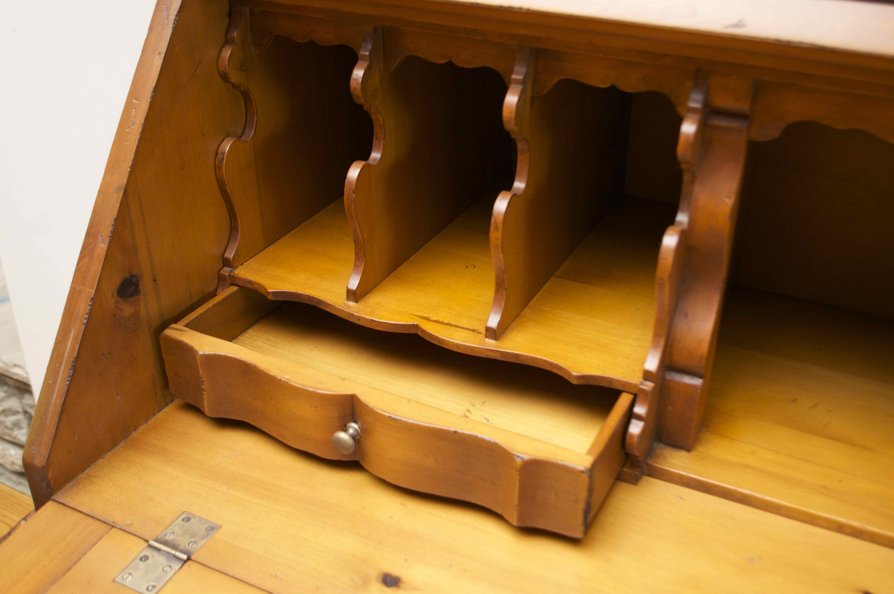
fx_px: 968
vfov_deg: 34.1
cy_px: 297
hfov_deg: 49.6
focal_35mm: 39
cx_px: 447
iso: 800
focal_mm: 26
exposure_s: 1/60
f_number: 4.2
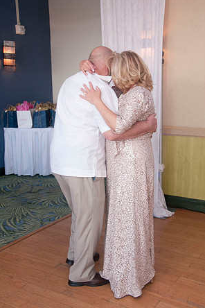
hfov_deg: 30.5
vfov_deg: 44.5
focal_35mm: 44
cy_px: 153
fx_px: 376
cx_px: 103
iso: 400
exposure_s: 1/60
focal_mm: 29
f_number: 5.6
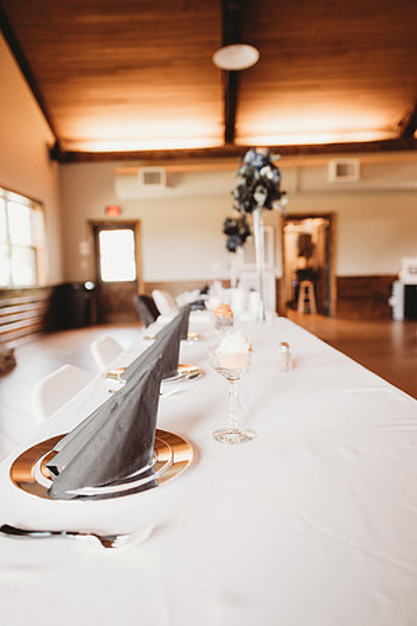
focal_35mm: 24
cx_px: 208
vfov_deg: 73.7
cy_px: 313
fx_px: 417
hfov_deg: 53.1
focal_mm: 24
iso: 800
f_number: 2.5
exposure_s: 1/125
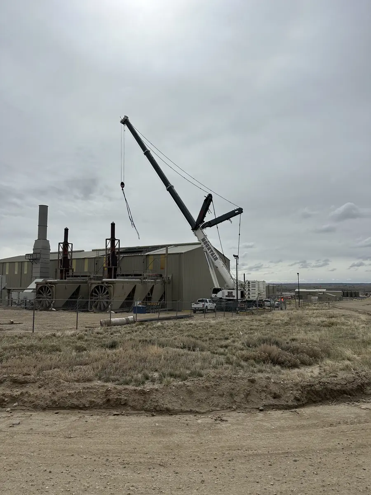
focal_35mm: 24
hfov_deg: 56.8
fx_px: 343
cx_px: 186
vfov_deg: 71.6
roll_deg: -0.6
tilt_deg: +7.5
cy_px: 248
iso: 80
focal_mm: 6.86
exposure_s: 1/18519
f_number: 1.78
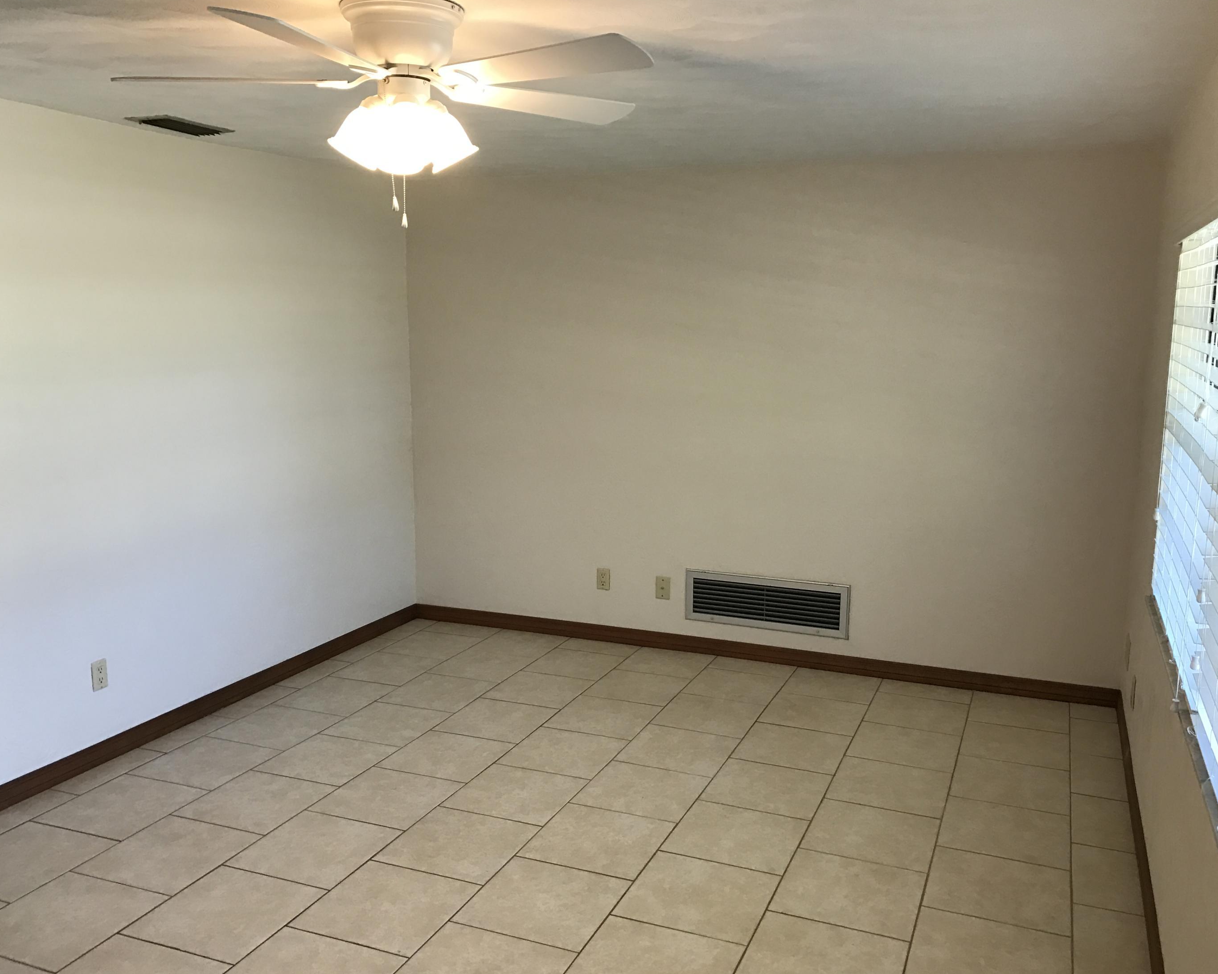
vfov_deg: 48.5
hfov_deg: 58.8
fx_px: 1081
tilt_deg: -8.1
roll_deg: -0.6
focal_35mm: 30
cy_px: 495
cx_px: 615
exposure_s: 1/40
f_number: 1.8
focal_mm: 3.99
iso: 32
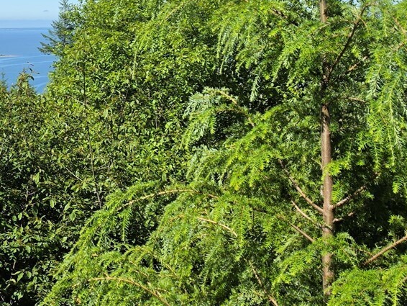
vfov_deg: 21.4
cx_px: 58
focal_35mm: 65
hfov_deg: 28.9
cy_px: -35
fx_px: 765
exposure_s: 1/5445
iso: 64
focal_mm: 6.5
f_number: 1.4
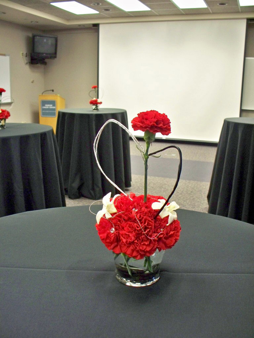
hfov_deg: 40.7
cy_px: 169
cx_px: 127
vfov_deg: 52.6
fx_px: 342
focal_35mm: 35
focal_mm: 7.54
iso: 400
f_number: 2.8
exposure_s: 1/30
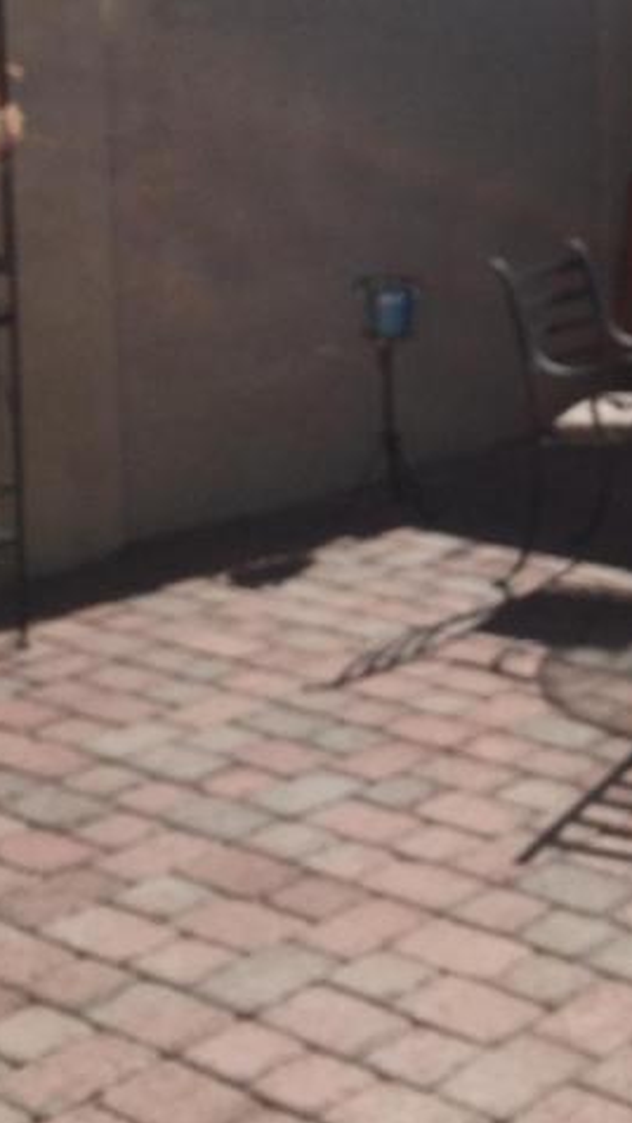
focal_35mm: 68
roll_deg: +1.9
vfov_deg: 30.4
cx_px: 665
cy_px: 262
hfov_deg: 17.3
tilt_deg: -7.6
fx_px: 2024
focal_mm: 4.15
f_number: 2.2
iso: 32
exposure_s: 1/5650
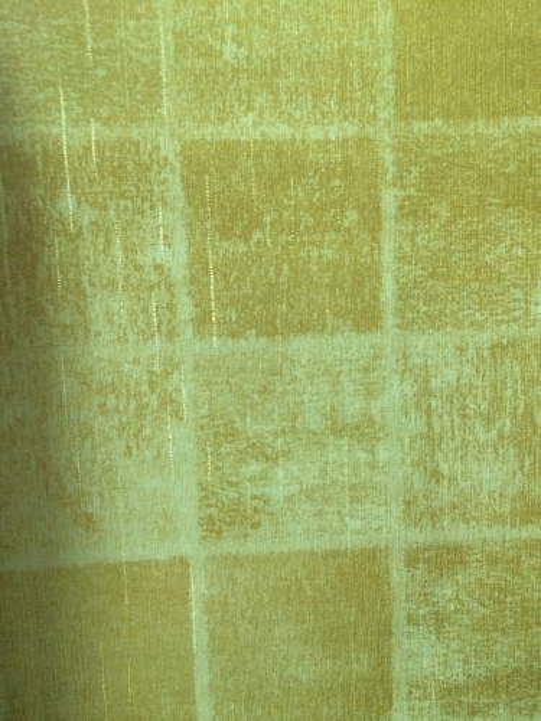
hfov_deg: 48.2
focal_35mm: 29
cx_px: 270
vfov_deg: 61.7
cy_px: 360
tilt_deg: -51.0
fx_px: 604
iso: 320
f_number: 2.2
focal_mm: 4.15
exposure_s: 1/33
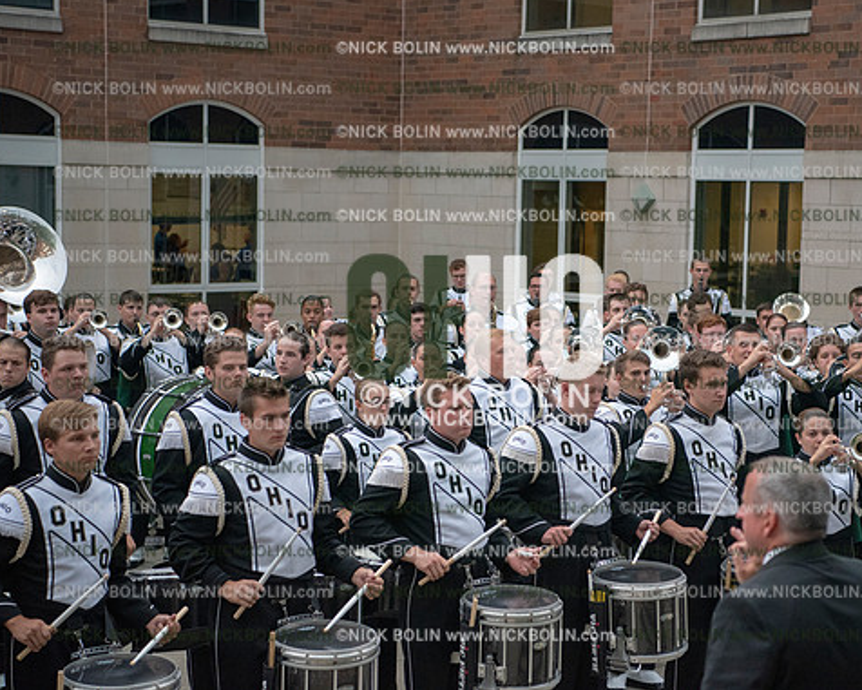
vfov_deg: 19.2
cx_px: 474
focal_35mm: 80
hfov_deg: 23.8
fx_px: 2041
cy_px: 341
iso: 3200
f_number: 3.5
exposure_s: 1/1600
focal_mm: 70
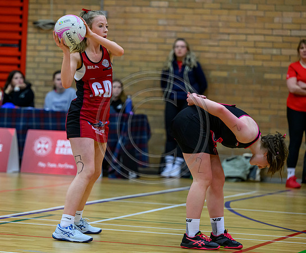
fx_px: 1762
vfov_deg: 8.2
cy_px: 112
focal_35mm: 192
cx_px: 95
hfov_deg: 9.9
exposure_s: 1/800
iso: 4000
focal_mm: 150
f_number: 3.2
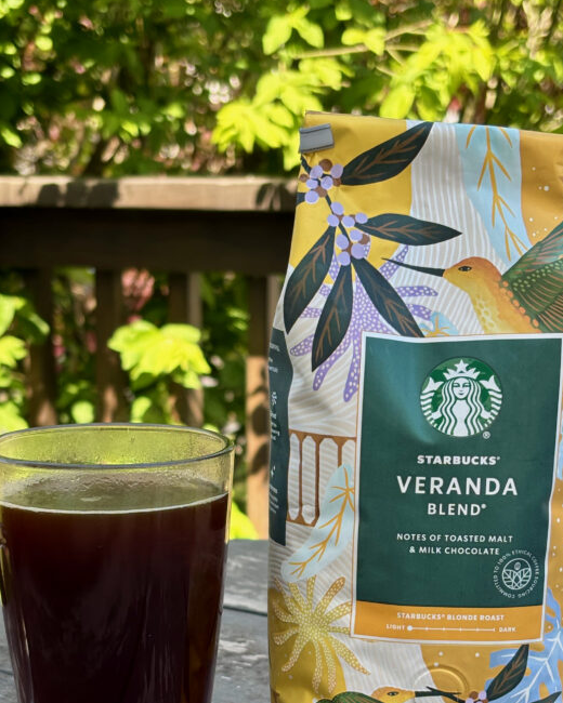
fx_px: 1666
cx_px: 267
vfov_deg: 23.6
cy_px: 538
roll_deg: -0.4
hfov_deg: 19.2
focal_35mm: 80
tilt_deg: -11.3
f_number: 1.6
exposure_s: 1/349
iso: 32
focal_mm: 5.96
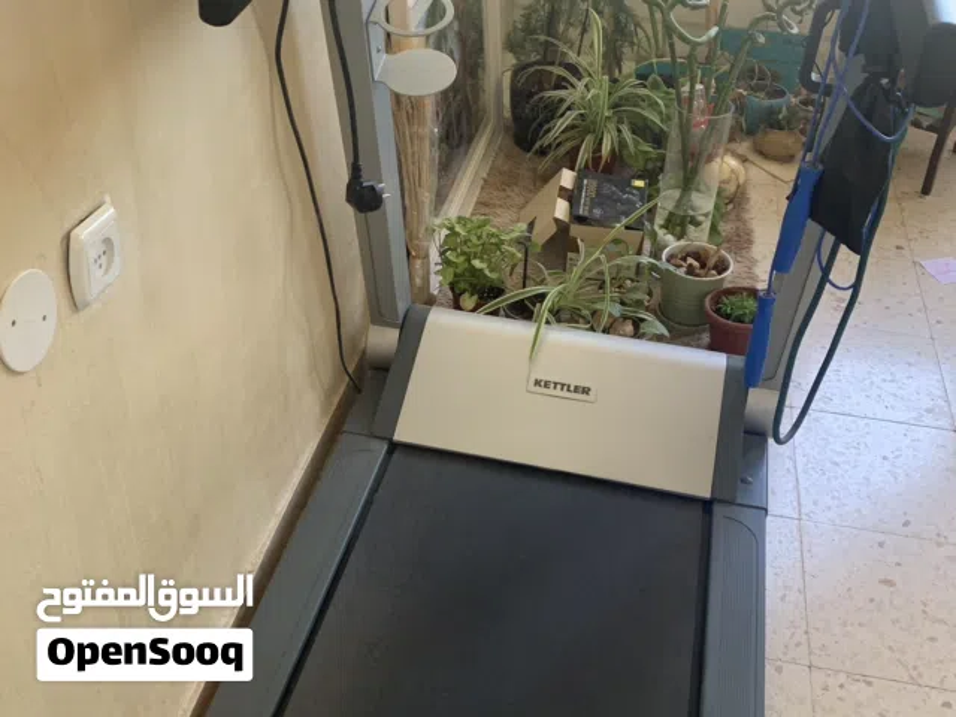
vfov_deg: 53.1
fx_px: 718
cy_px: 358
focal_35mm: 26
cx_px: 478
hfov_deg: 67.3
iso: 160
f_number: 1.8
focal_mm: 4.25
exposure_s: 1/60
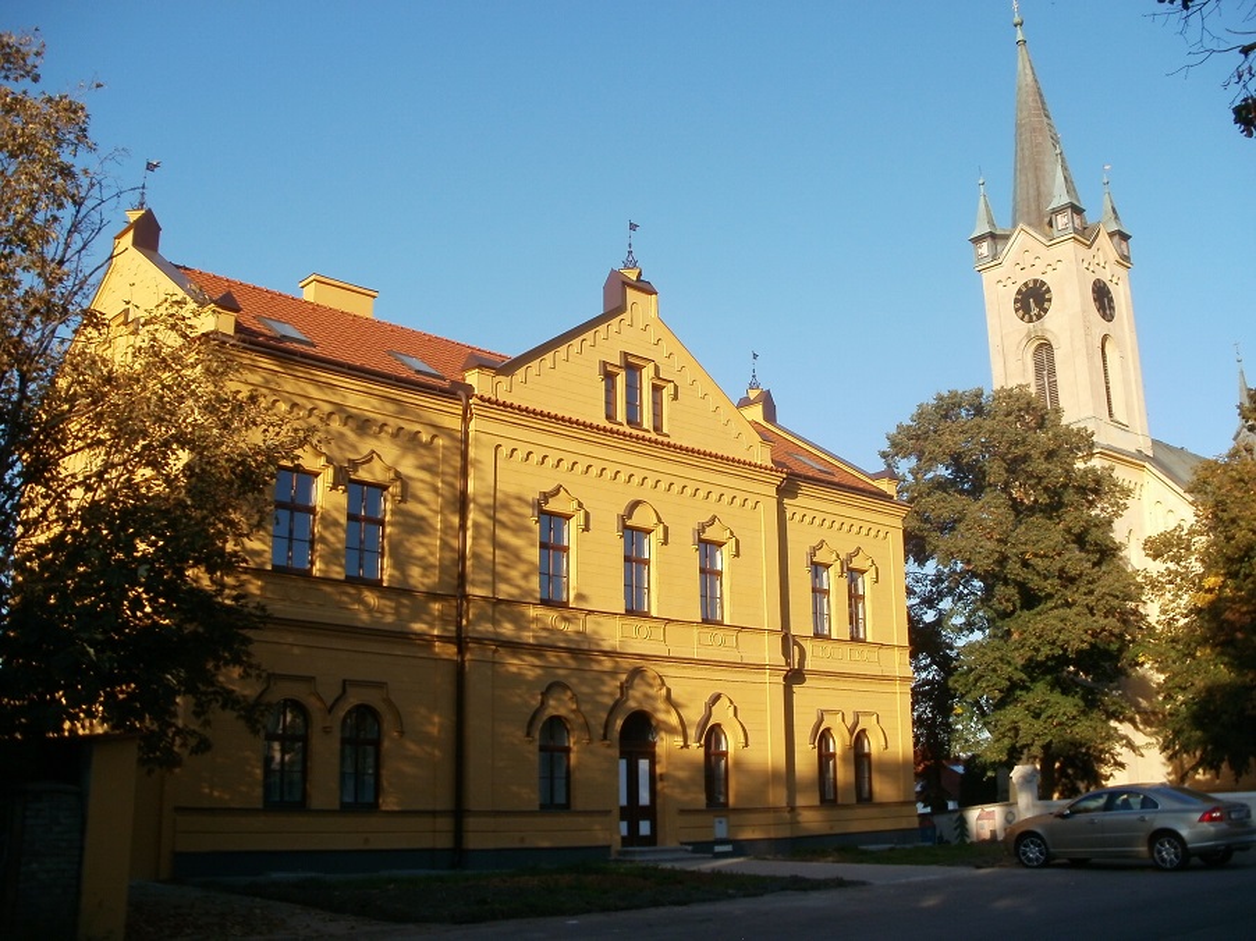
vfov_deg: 39.6
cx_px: 628
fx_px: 1306
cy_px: 470
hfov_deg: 51.4
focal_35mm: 36
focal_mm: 6.3
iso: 100
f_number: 3.5
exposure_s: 1/640
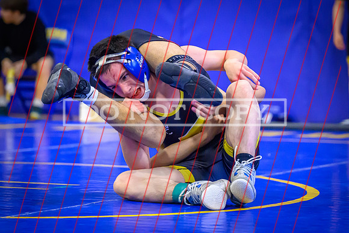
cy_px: 77
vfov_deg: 7.6
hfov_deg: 11.3
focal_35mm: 181
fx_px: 1756
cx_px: 212
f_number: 2.8
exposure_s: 1/640
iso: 8000
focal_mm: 100
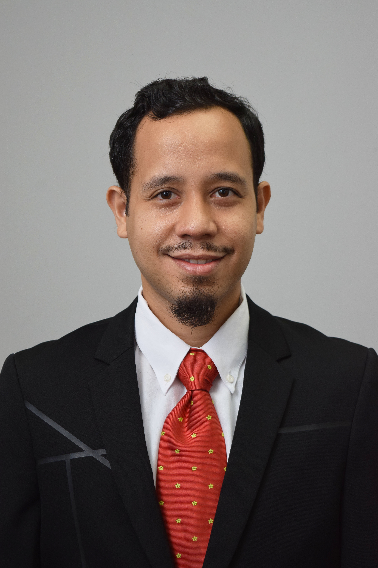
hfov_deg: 16.6
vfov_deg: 24.6
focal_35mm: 82
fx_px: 1299
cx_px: 189
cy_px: 284
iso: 640
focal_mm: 55
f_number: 5.6
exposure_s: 1/50
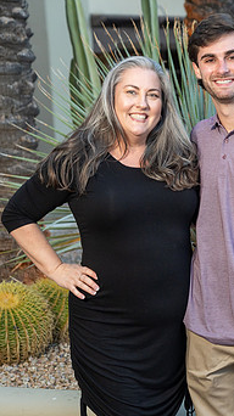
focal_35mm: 91
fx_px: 1005
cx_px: 180
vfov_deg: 23.4
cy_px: 203
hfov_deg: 13.2
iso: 800
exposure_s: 1/200
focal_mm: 66
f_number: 4
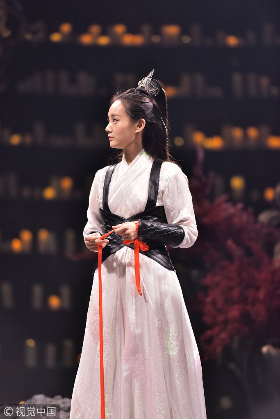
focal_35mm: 200
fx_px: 2332
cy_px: 210
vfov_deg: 10.3
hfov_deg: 6.9
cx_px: 140
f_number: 2.8
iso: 2000
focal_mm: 200
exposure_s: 1/250
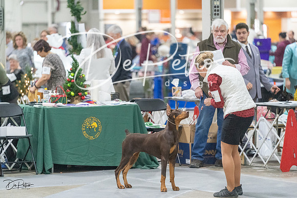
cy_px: 99
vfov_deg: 7.5
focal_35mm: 182
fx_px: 1502
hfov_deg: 11.3
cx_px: 148
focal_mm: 182
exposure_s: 1/400
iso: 12800
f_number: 3.2
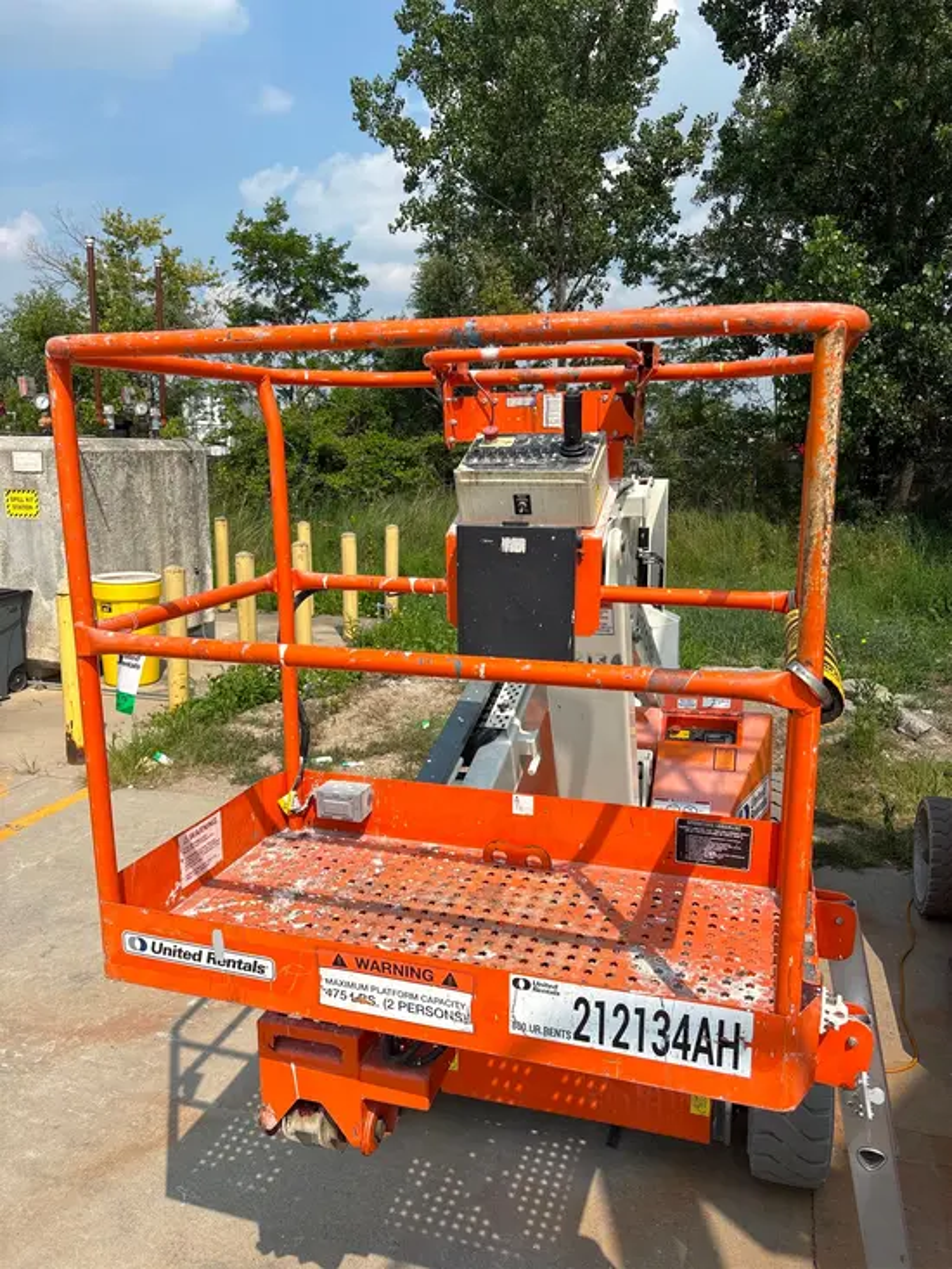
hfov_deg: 53.1
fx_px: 953
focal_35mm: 26
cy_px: 634
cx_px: 476
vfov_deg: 67.3
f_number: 1.6
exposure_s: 1/3650
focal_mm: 5.96
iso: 50
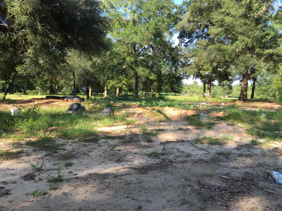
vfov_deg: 48.2
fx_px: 236
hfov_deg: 61.7
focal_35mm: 29
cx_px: 141
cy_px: 106
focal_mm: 4.15
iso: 25
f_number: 2.2
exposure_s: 1/320
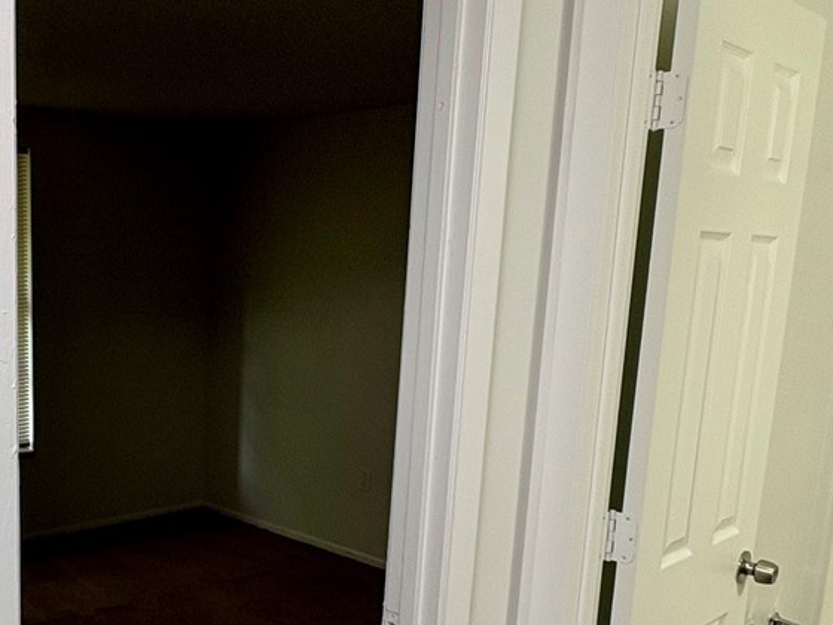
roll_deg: +0.0
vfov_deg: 35.4
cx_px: 170
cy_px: 440
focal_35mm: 40
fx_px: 963
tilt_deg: -10.2
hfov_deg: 44.6
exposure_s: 1/60
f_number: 2.2
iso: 125
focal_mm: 2.22
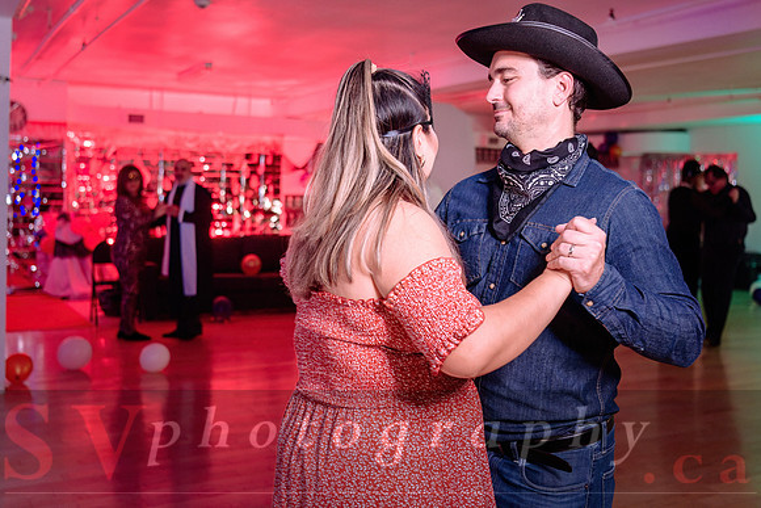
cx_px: 380
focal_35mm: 40
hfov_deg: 48.0
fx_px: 855
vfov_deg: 33.0
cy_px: 206
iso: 800
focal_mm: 34
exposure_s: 1/100
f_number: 2.8
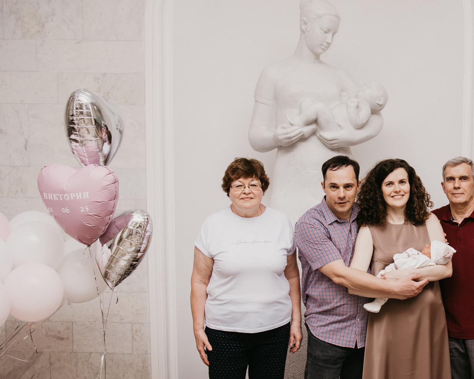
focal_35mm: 53
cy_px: 263
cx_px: 398
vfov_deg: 28.4
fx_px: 743
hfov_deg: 34.0
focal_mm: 28
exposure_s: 1/160
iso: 320
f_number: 4
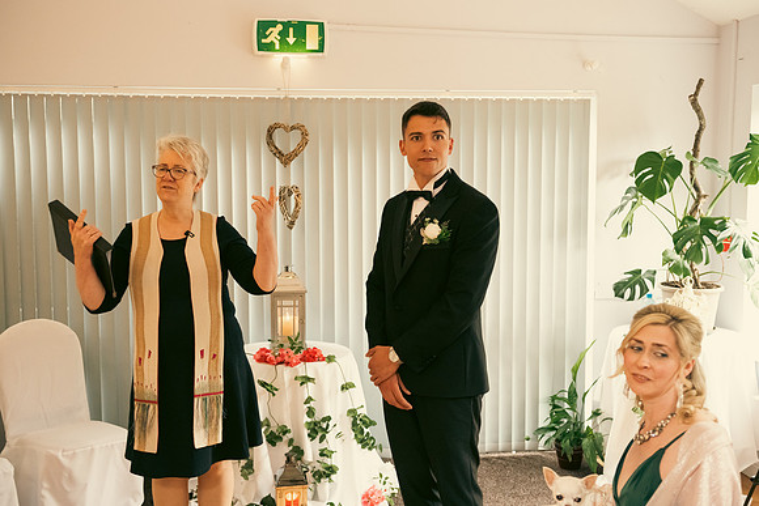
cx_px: 380
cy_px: 253
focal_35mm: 42
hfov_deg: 46.0
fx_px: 895
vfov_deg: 31.6
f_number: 3.5
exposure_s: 1/160
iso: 1000
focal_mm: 40
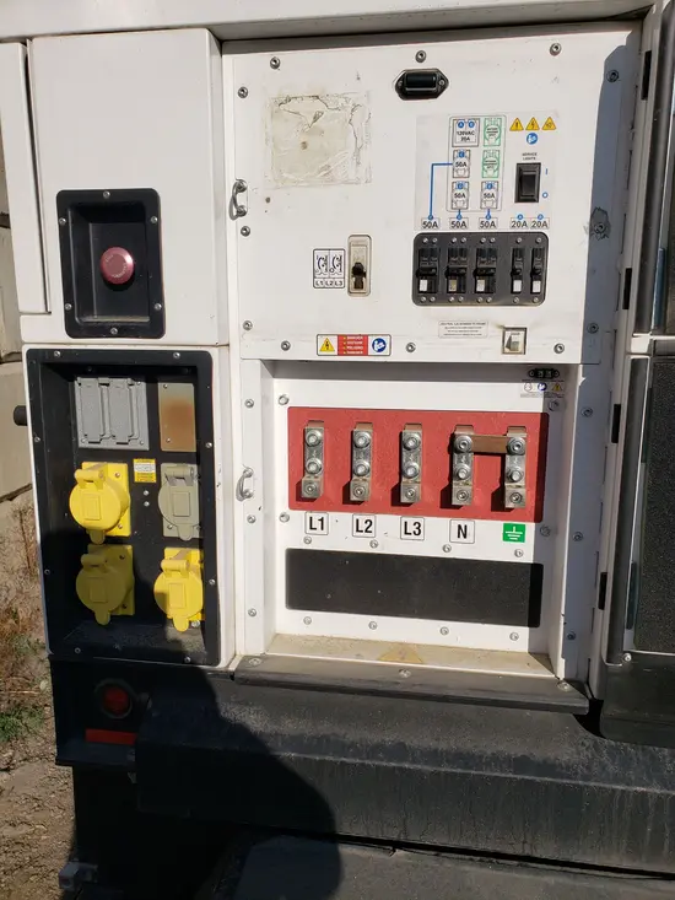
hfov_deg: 53.1
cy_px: 450
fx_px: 676
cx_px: 338
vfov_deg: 67.3
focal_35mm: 26
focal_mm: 4.3
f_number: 2.4
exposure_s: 1/3059
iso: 50
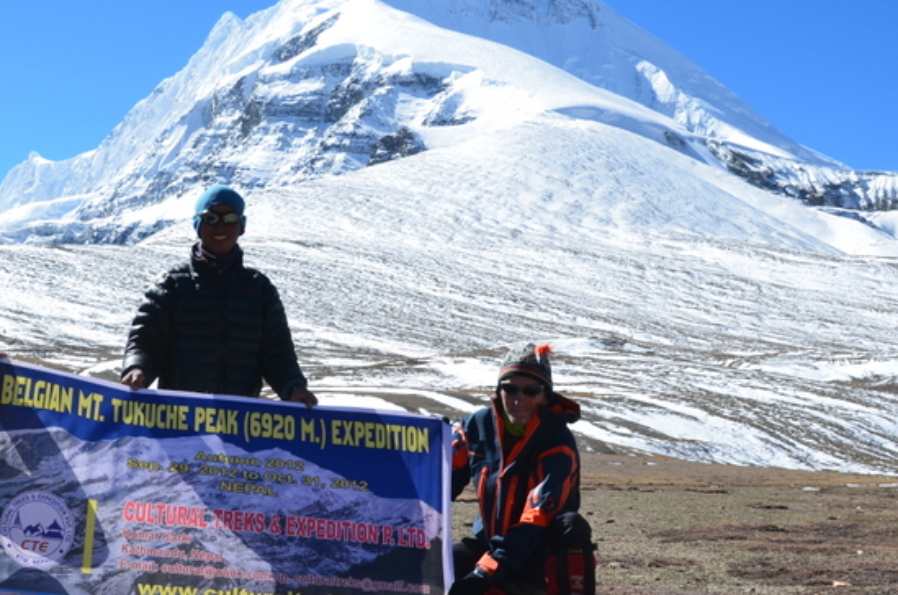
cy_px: 324
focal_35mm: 59
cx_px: 308
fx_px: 1469
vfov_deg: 22.9
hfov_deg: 33.7
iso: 200
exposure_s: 1/320
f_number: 10
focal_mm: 24
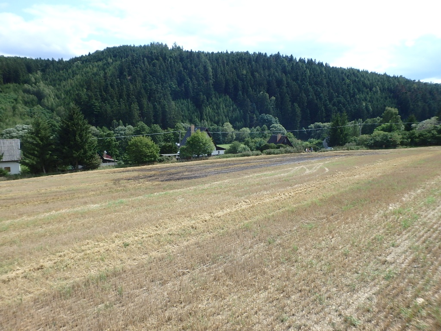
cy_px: 166
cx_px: 220
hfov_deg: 71.6
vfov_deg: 56.8
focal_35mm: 24
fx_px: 306
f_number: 3.9
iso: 125
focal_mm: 4.2
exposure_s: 1/640
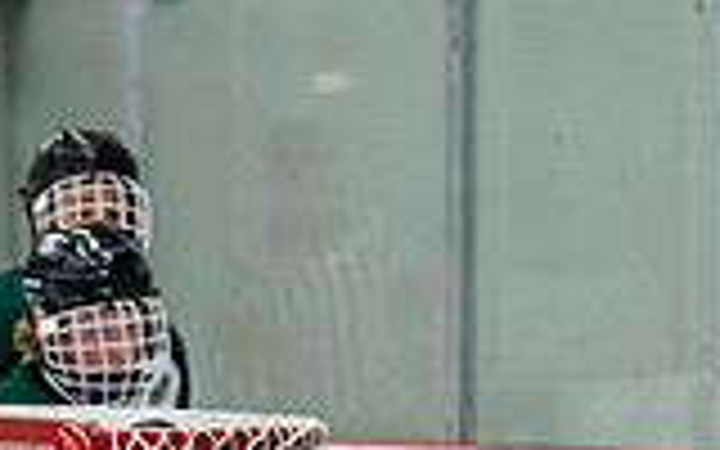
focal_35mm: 474
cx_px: -401
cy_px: 929
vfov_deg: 2.8
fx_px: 9301
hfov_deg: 4.4
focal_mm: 100
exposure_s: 1/640
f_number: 3.2
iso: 2000
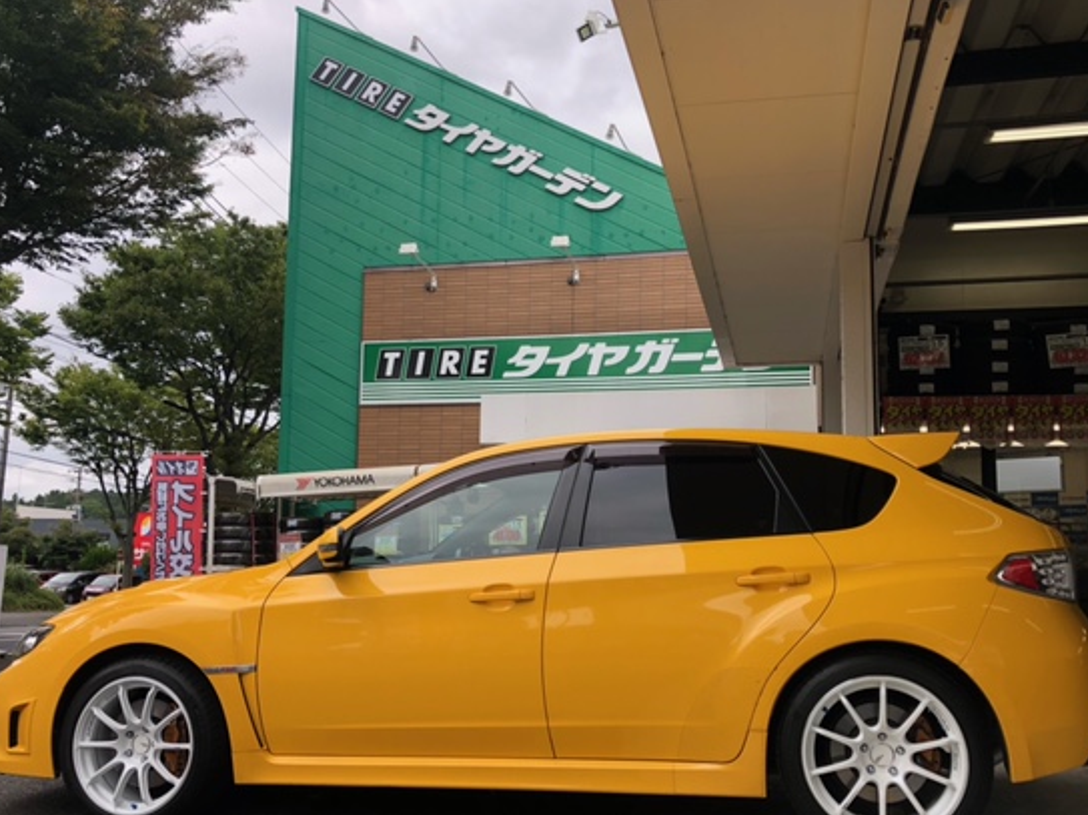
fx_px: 1037
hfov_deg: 55.4
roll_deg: -0.1
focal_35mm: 33
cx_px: 535
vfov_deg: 42.9
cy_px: 445
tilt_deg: +6.7
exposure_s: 1/489
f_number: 1.8
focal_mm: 3.99
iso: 20
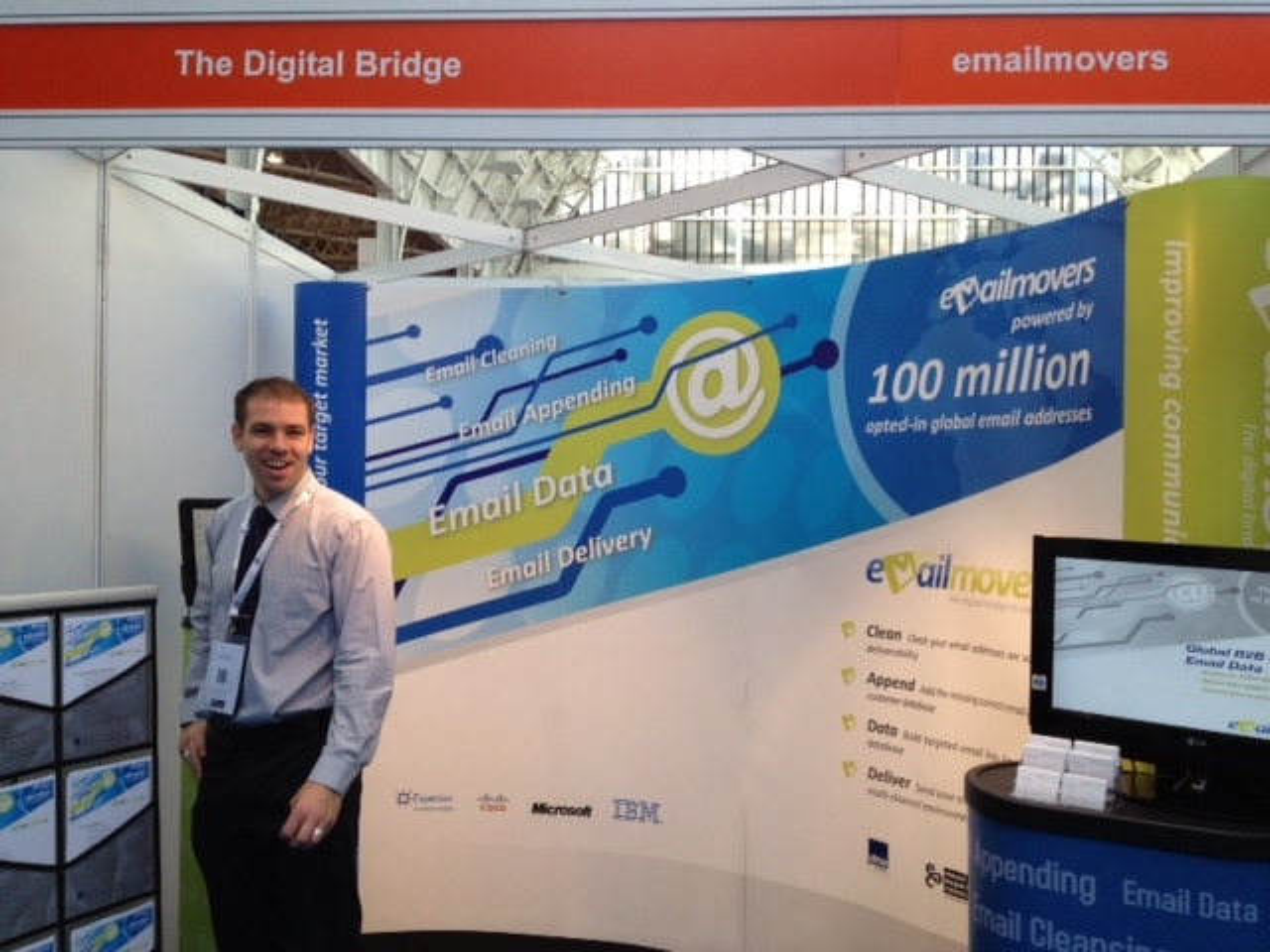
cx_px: 635
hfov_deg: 52.6
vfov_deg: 40.7
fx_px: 1284
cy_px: 476
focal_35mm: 35
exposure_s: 1/120
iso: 100
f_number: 2.4
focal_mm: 4.28
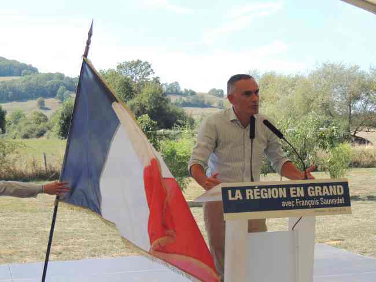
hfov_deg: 27.8
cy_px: 141
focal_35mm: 70
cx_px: 188
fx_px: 761
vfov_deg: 21.0
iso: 100
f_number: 3.9
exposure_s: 1/320
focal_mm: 12.4
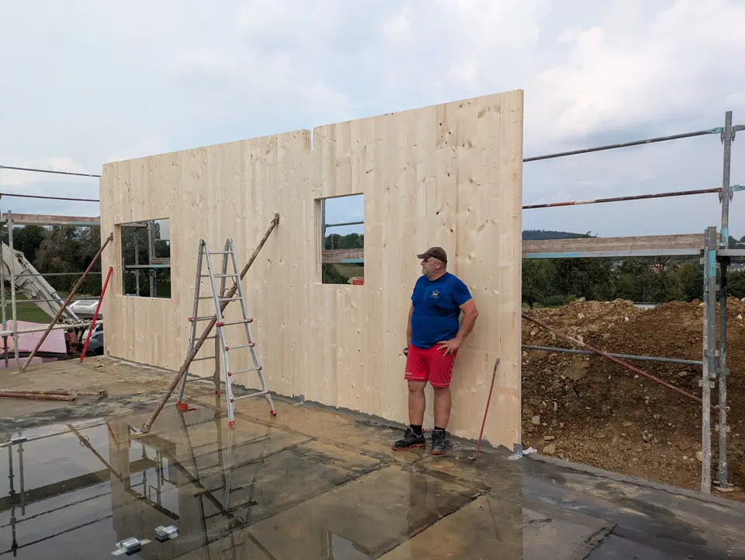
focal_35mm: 25
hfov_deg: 69.4
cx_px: 372
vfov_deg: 54.9
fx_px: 538
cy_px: 280
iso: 51
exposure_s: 1/2294
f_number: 1.89
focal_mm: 5.43
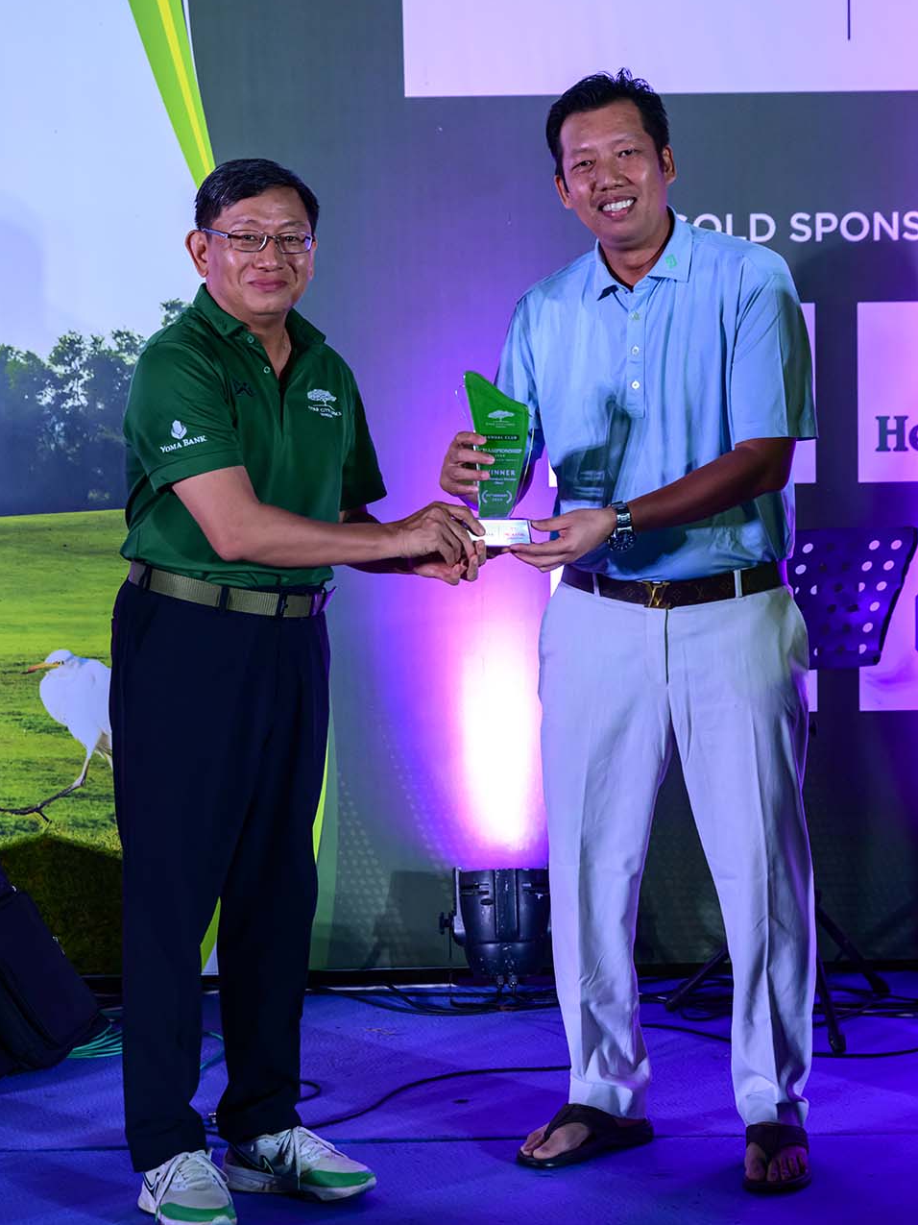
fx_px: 2688
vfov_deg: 25.7
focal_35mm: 76
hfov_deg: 19.4
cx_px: 458
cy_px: 666
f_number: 4.5
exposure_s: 1/250
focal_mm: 70
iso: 3600
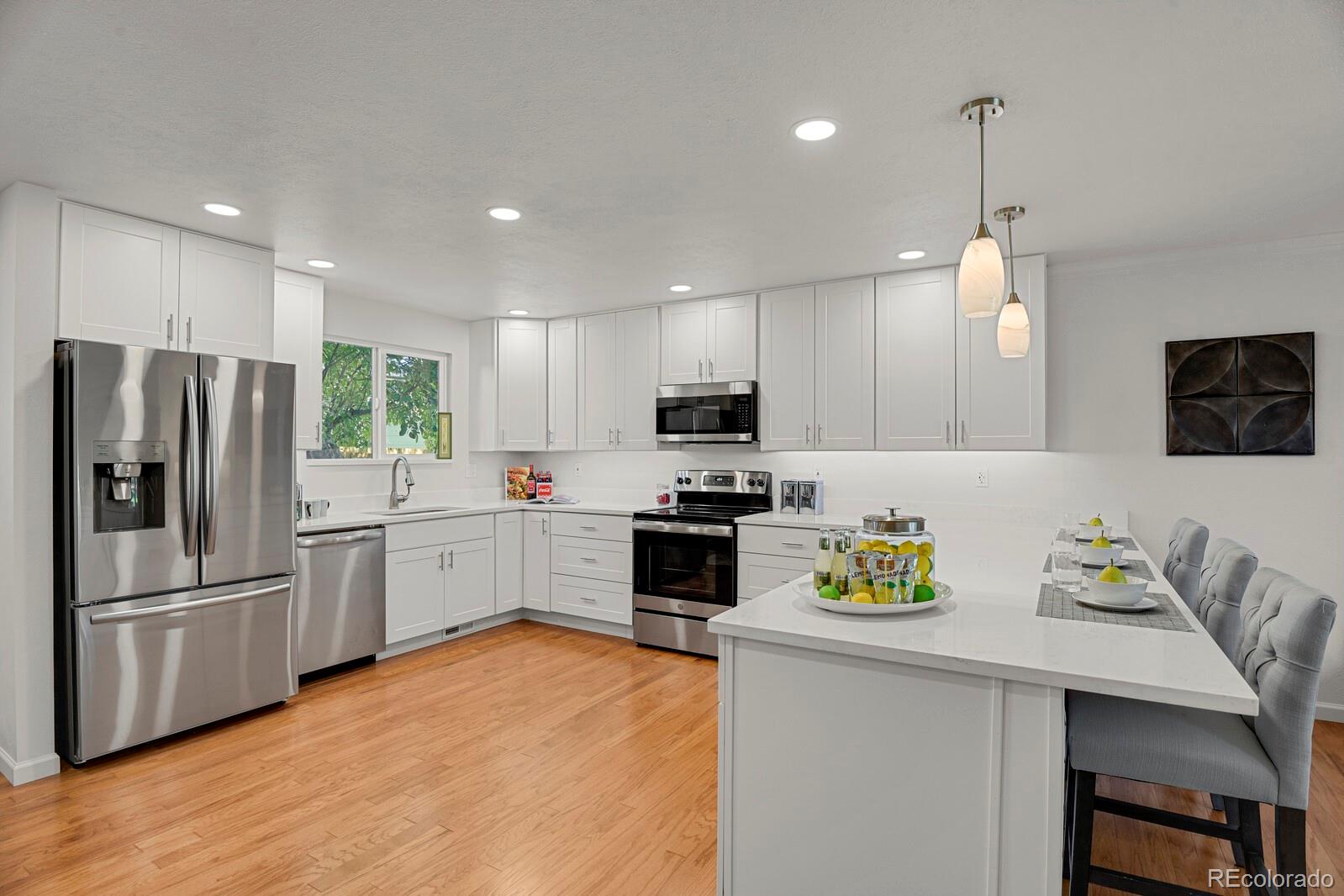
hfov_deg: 93.3
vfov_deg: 70.4
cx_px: 672
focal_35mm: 17
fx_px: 635
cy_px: 448
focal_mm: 17
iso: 250
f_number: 8
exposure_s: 1/1.25
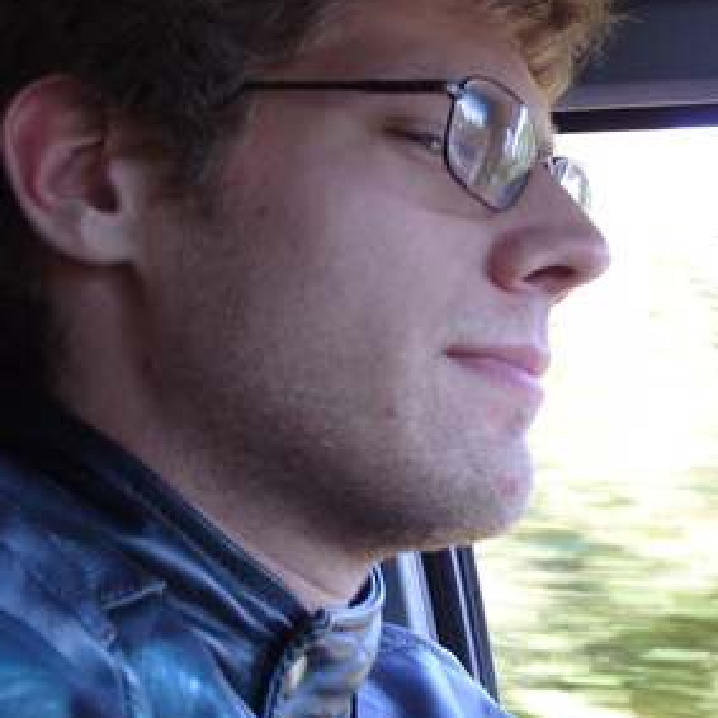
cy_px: 348
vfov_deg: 24.7
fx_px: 1643
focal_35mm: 70
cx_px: 487
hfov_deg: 24.5
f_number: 2.8
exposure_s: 1/90
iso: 100
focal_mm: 7.8
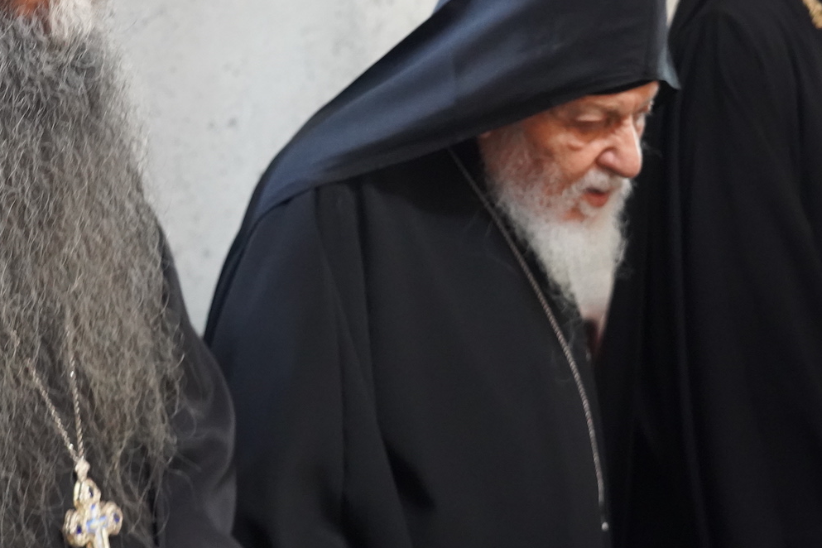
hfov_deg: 23.4
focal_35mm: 87
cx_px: 448
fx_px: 1986
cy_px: 171
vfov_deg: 15.7
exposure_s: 1/30
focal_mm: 45
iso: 8000
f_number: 4
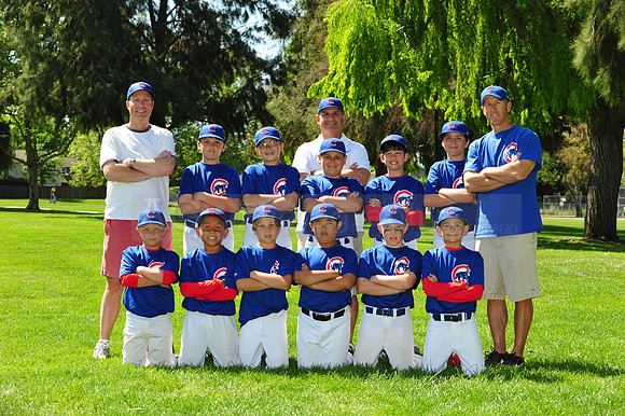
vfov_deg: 17.0
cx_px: 312
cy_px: 208
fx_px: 1388
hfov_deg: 25.4
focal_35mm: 80
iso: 200
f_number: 8
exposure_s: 1/250
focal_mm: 80
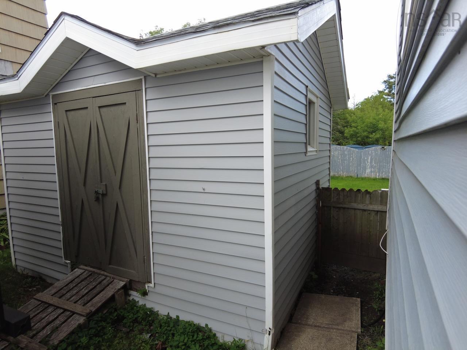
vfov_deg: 66.0
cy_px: 175
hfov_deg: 81.7
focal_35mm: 20
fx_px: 270
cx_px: 234
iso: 100
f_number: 1.8
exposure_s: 1/240
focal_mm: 4.4
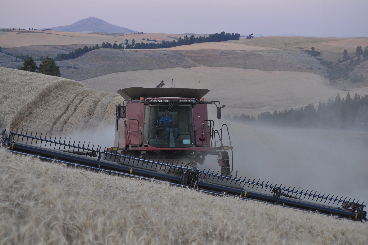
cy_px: 122
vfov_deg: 16.5
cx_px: 184
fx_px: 842
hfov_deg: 24.6
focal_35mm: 82
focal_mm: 55
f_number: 5.6
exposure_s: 1/125
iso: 320
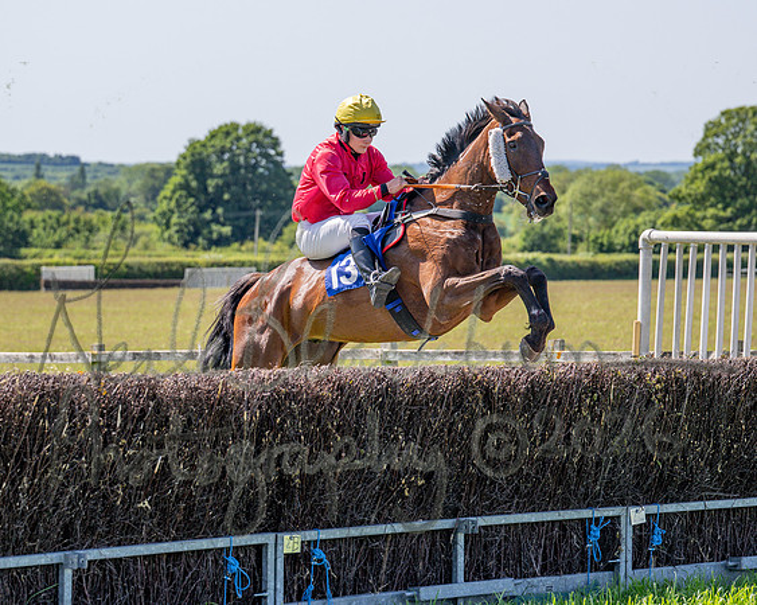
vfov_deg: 11.2
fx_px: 3093
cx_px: 368
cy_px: 258
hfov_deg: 14.0
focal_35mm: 138
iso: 200
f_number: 4
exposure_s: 1/1600
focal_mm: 98
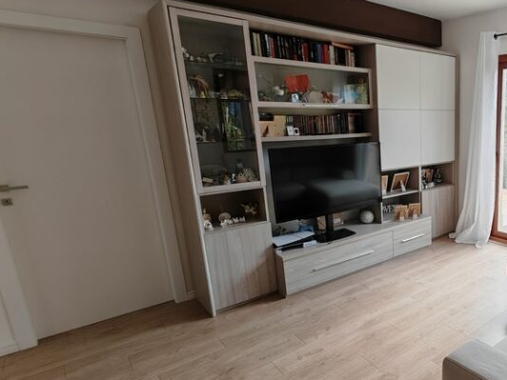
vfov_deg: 54.9
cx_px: 449
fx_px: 366
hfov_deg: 59.8
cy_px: 200
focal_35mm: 25
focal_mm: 1.82
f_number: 2
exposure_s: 1/50
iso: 100
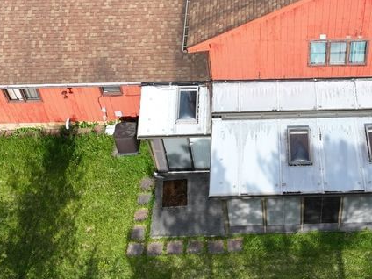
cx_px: 275
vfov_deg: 25.2
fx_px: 623
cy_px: 125
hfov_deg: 32.7
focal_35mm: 58
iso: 130
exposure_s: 1/2000
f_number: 2.8
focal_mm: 12.29
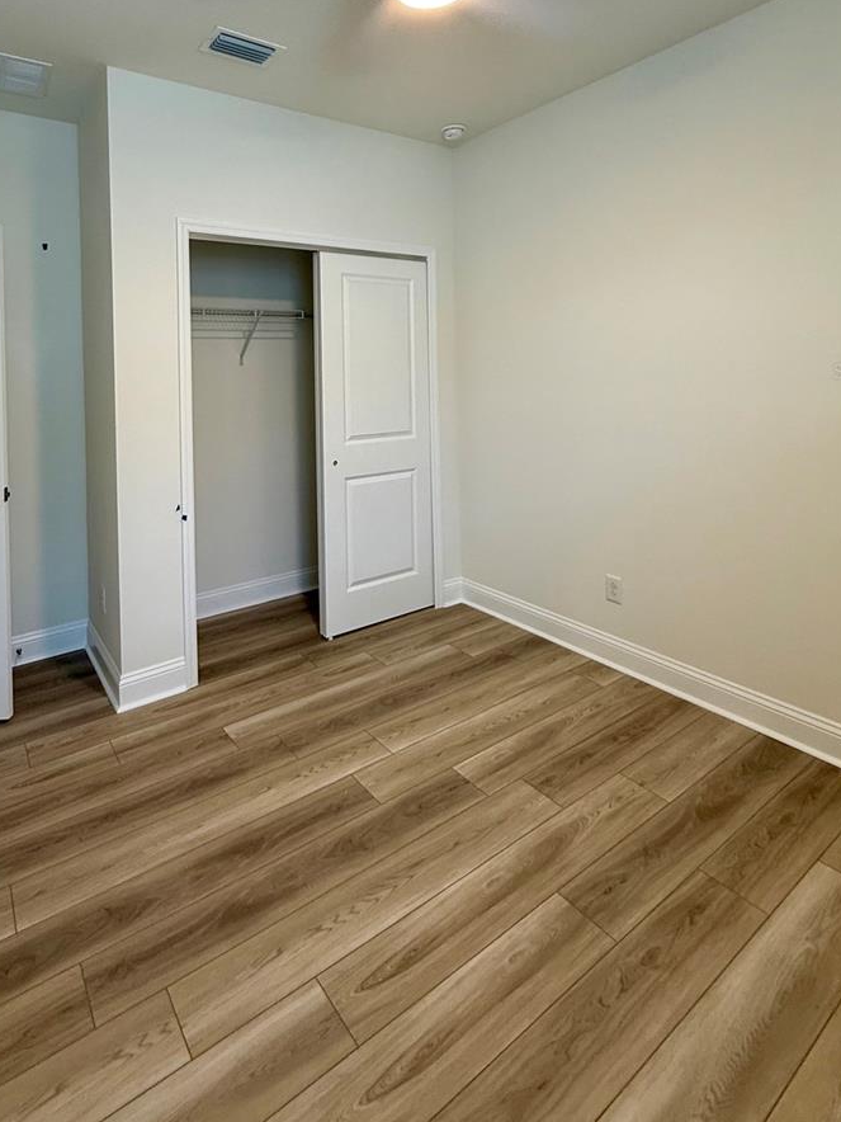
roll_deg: +1.5
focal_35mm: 19
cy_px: 371
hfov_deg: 68.2
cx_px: 353
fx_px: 615
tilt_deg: +0.6
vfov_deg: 81.7
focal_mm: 2.22
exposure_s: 1/62
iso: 125
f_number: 2.2
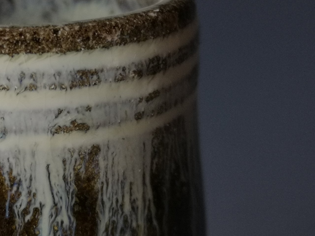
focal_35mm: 122
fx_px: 1110
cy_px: 70
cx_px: 98
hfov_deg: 16.1
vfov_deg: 12.1
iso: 100
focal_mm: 3.95
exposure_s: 1/60
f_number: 1.8
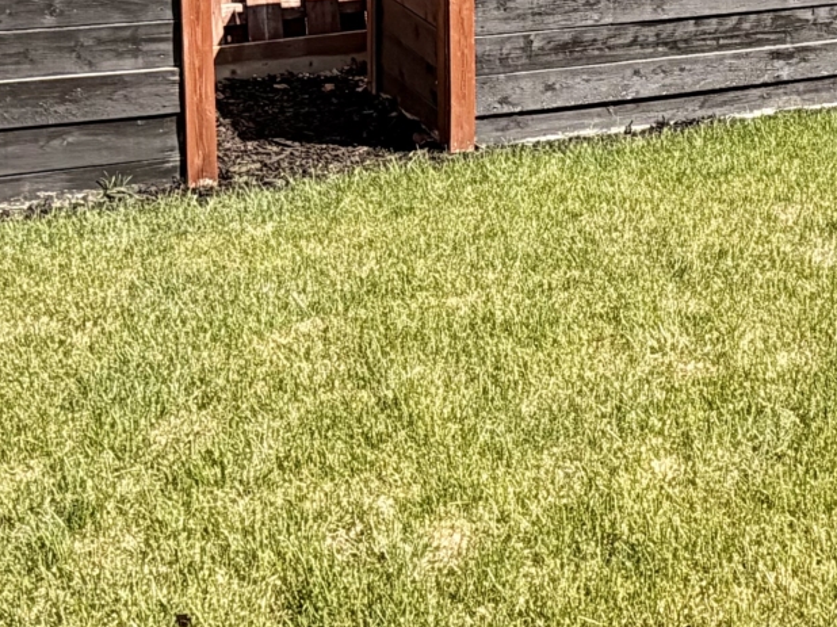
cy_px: 41
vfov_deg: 24.4
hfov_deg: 32.1
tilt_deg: -13.9
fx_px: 1402
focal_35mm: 58
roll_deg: -1.3
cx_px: 703
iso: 40
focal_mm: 2.22
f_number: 2.2
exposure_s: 1/770
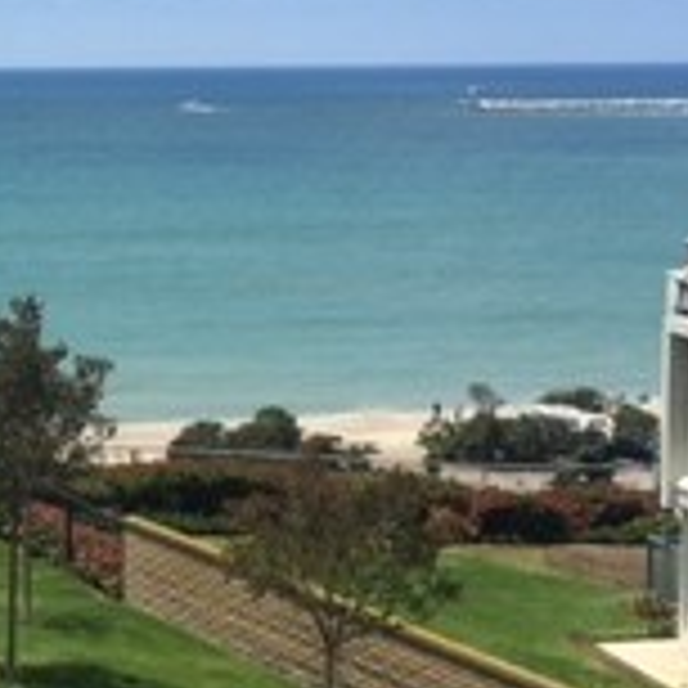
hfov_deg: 15.5
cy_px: 333
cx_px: -202
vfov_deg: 16.3
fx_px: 2406
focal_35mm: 107
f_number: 2.2
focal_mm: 4.15
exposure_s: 1/1603
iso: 25
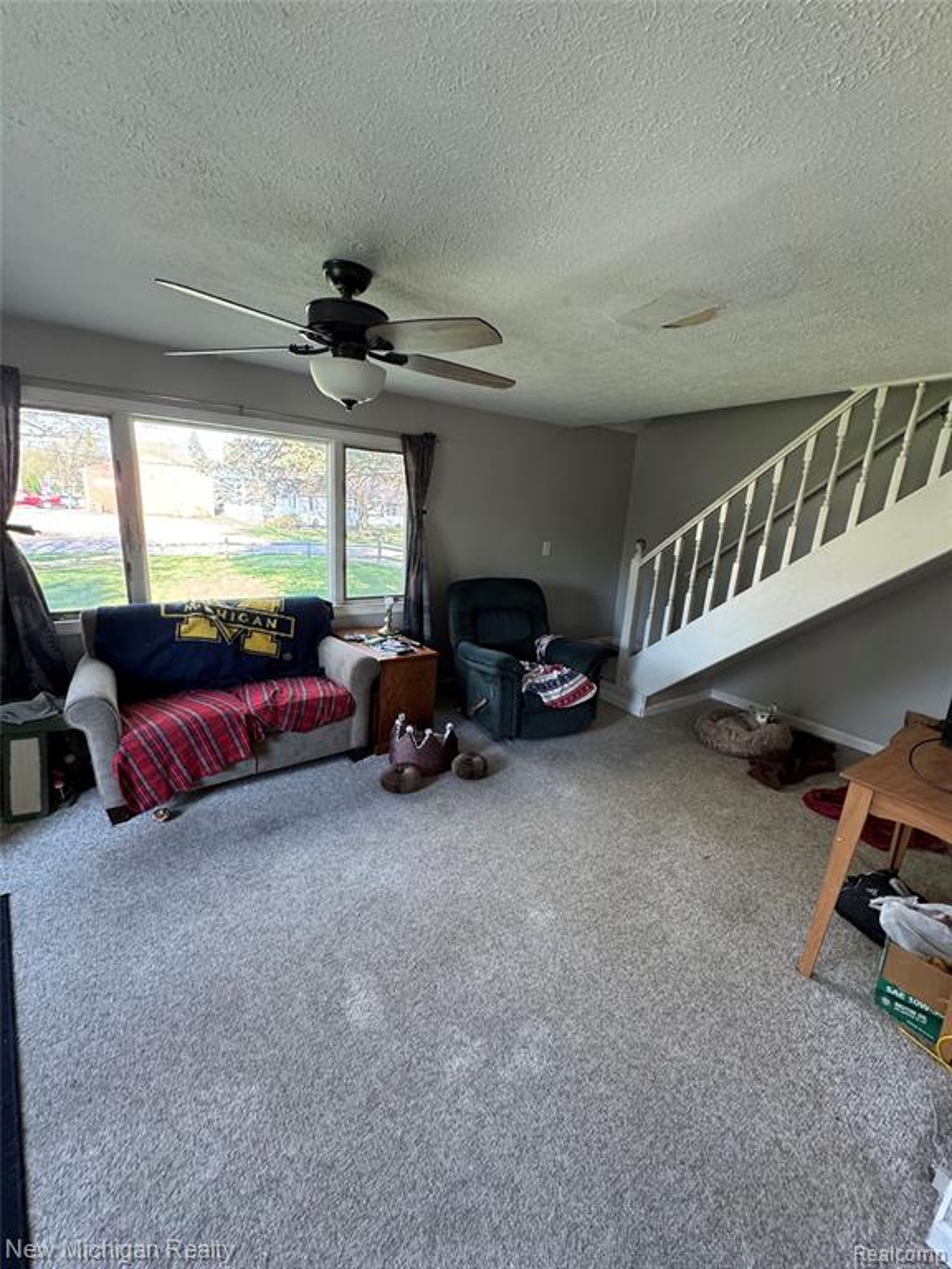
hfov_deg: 85.7
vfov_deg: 102.1
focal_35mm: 14
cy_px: 634
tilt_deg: -11.8
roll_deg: -4.9
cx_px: 476
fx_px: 513
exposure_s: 1/99
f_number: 2.2
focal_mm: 2.22
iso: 250
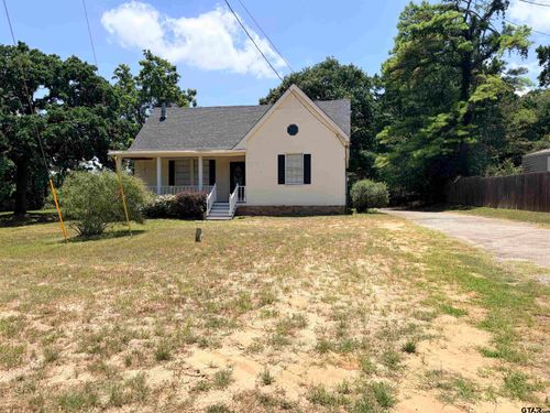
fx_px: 413
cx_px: 275
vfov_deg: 53.1
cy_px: 206
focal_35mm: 26
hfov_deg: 67.3
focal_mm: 5.96
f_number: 1.6
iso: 64
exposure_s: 1/4608
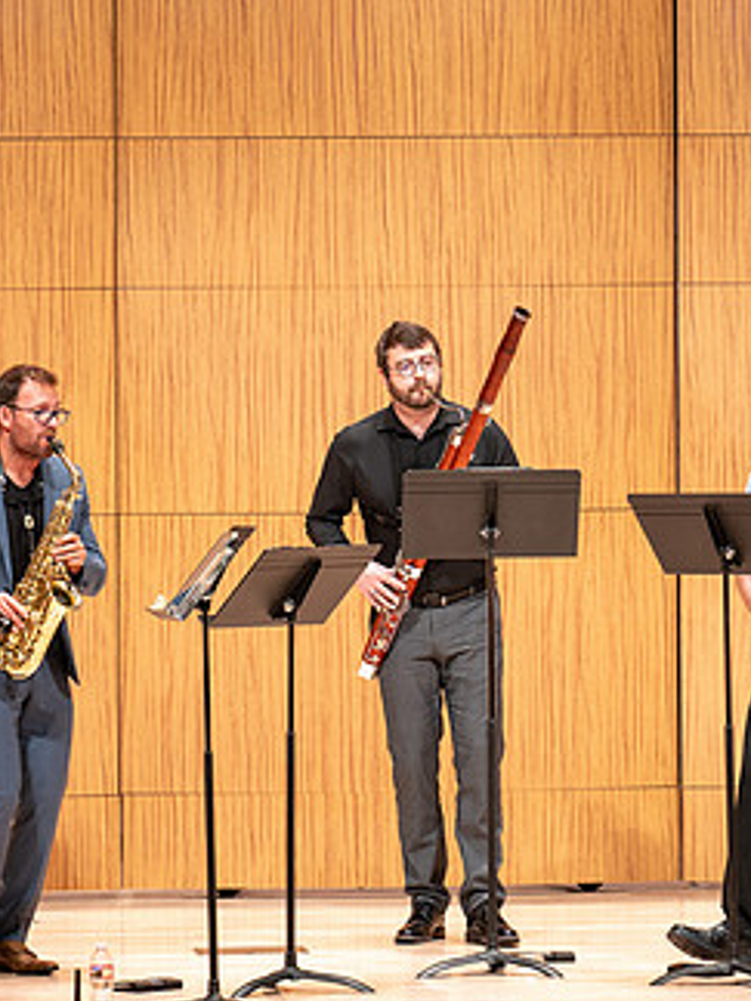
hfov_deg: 5.3
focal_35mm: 280
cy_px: 512
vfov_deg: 7.1
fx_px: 8100
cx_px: 525
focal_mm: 140
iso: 640
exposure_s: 1/125
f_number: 2.8
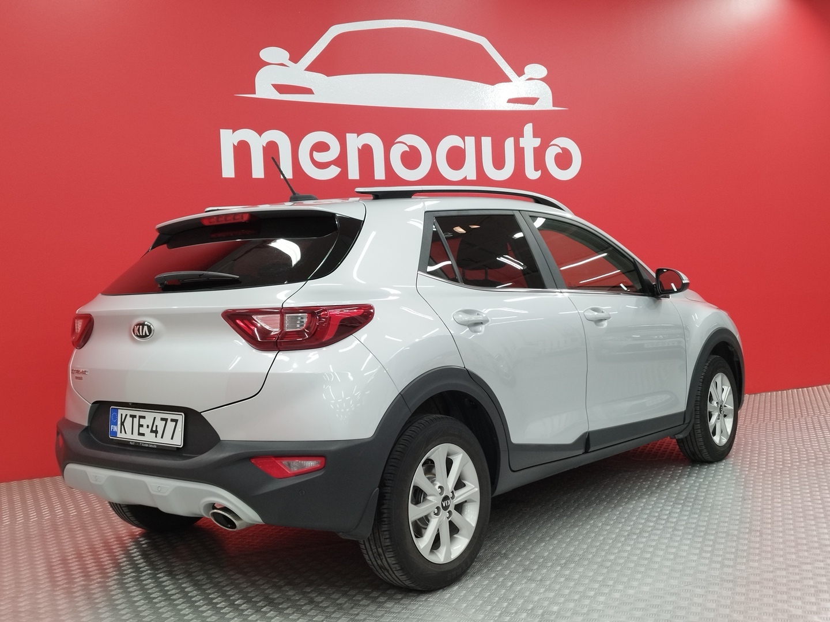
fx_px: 599
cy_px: 311
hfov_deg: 69.4
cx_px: 415
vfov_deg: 54.9
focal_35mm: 25
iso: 160
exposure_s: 1/50
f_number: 1.89
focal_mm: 5.95
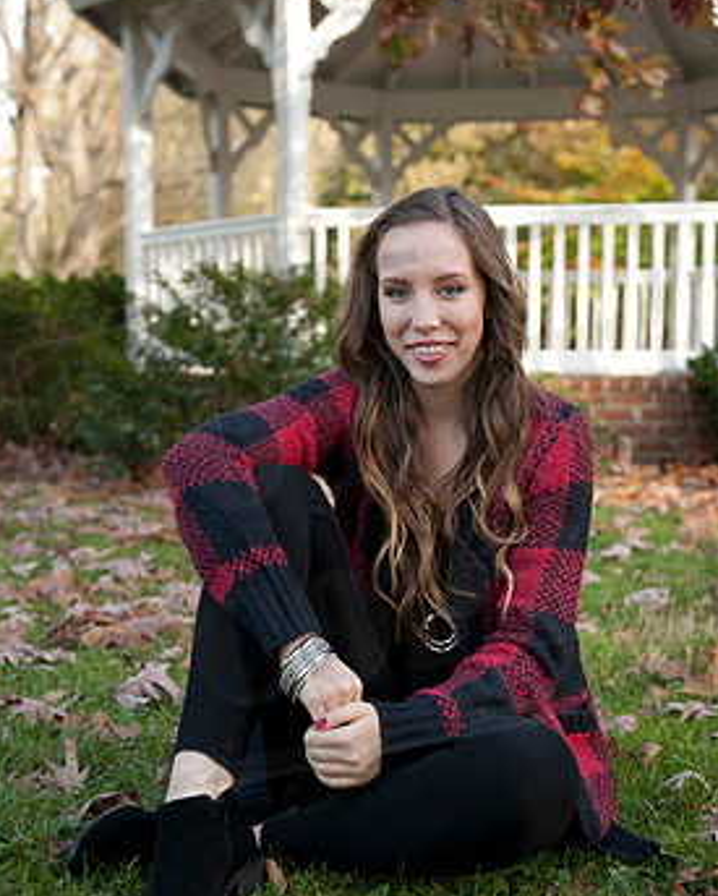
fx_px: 1565
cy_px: 509
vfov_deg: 31.9
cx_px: 364
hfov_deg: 25.8
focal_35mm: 59
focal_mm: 48
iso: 125
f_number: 3.5
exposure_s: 1/125
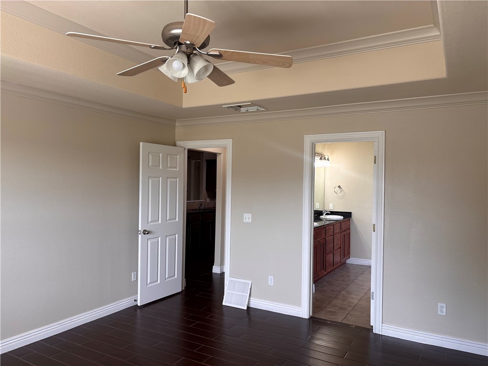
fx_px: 367
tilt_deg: -1.4
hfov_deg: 67.3
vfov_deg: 53.1
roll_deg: -1.6
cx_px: 244
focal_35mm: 26
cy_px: 183
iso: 50
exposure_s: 1/120
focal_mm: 5.96
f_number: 1.6
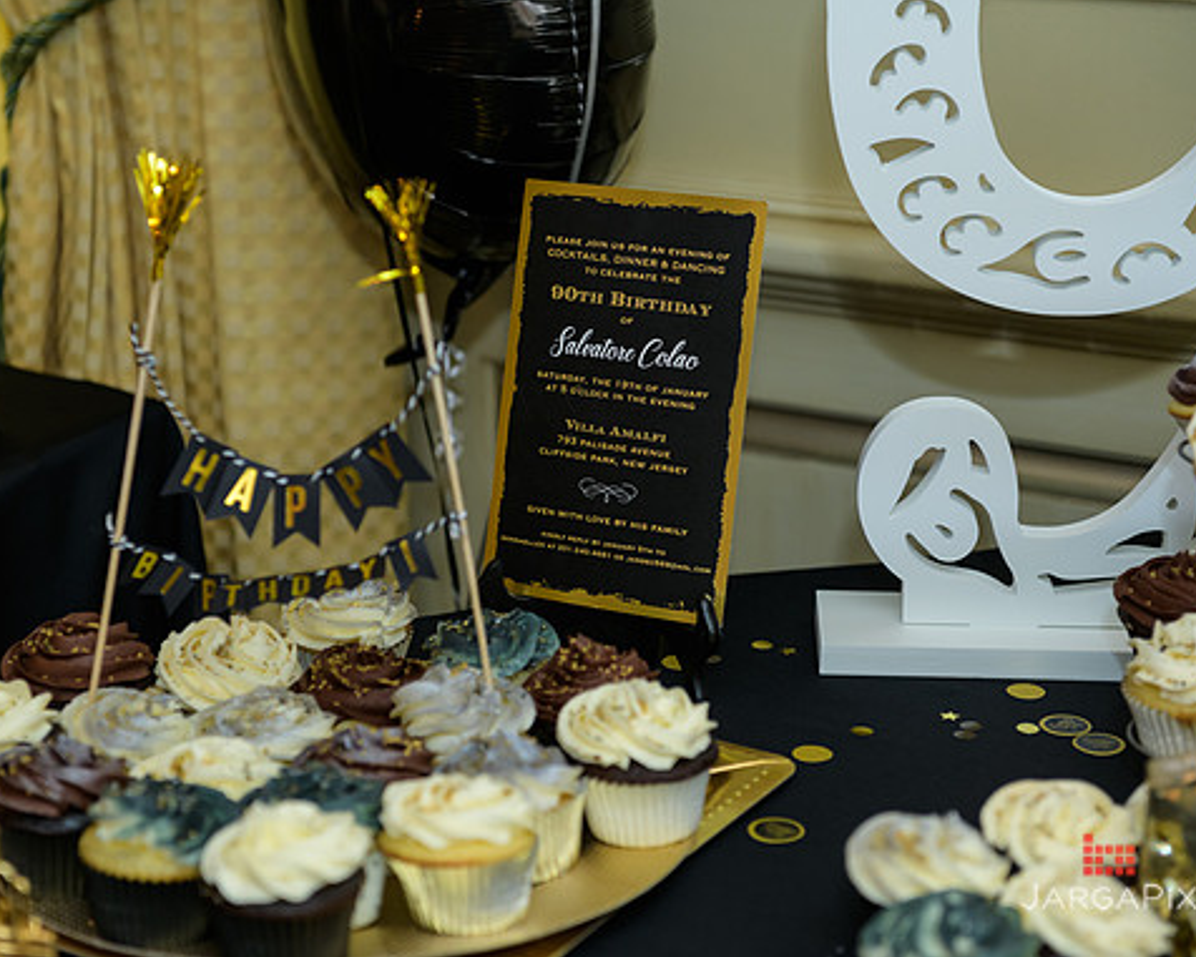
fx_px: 2832
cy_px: 478
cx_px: 533
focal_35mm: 80
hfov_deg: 23.8
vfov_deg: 19.2
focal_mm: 70
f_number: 3.2
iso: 800
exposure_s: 1/125
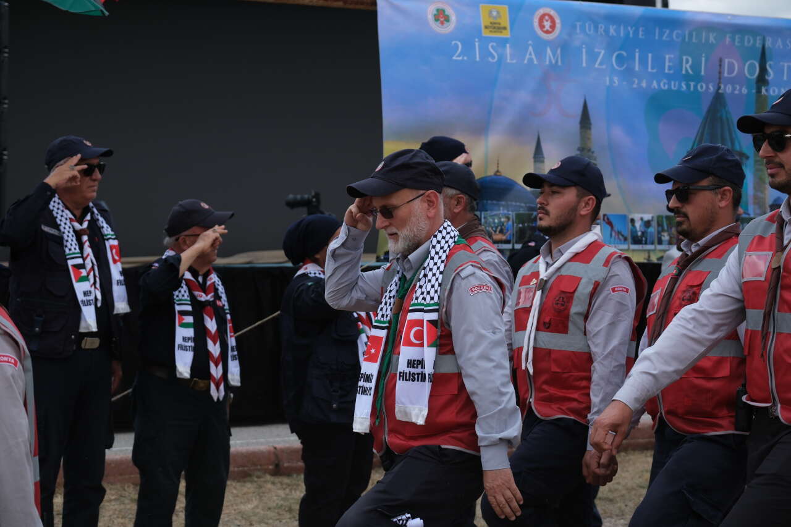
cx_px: 396
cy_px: 264
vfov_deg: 18.2
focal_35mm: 75
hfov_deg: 27.0
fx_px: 1648
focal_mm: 50
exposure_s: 1/1000
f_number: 4
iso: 160
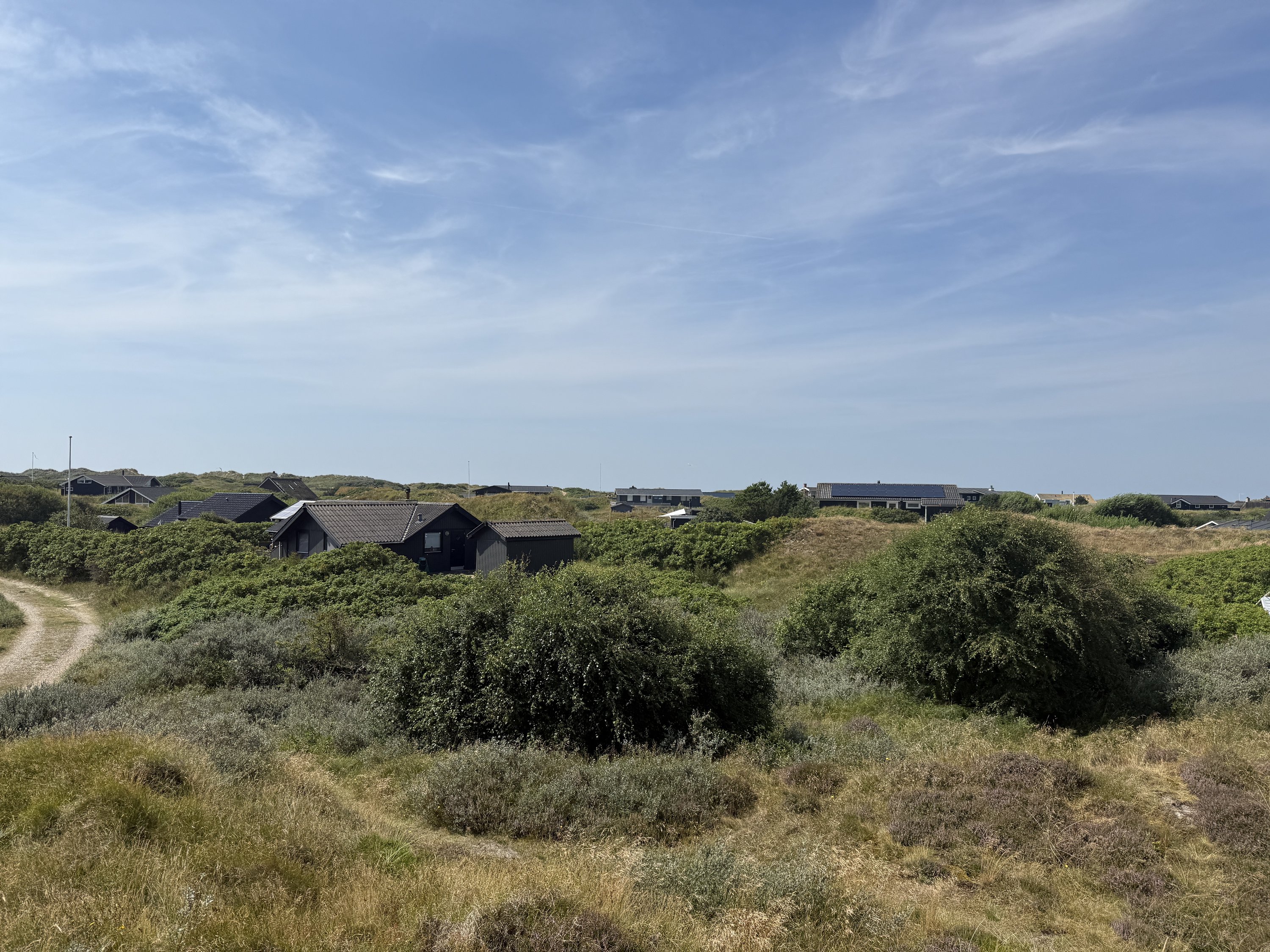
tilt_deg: +4.9
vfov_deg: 56.8
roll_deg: -2.9
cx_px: 635
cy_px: 476
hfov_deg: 71.6
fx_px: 881
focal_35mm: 24
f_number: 1.78
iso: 80
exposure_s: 1/7353
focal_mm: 6.76
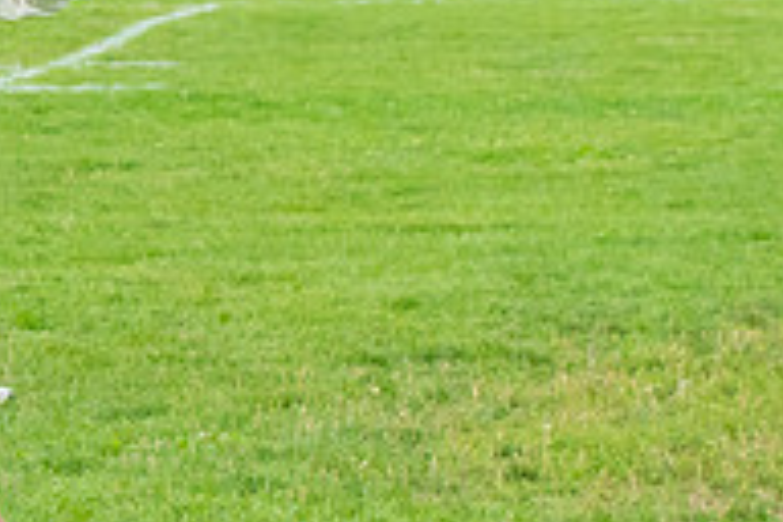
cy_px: 237
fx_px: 6894
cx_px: -204
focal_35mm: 317
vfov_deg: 4.3
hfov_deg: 6.5
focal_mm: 70
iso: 1250
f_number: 5.6
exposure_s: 1/1000
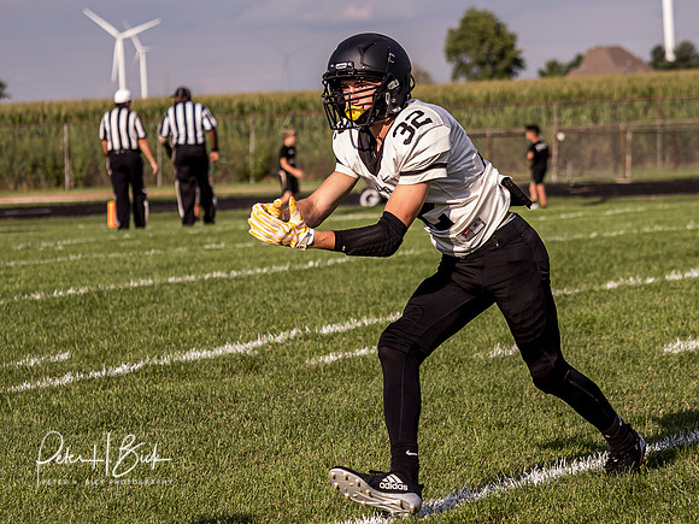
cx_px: 445
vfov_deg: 7.7
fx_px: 3877
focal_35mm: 192
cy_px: 134
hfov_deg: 10.3
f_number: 2.8
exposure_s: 1/1000
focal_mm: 64
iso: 64
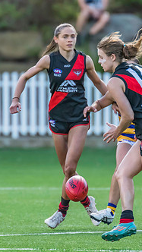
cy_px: 73
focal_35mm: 1287
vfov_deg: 1.7
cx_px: 62
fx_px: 8606
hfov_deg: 0.9
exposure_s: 1/2000
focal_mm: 420
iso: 1600
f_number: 4
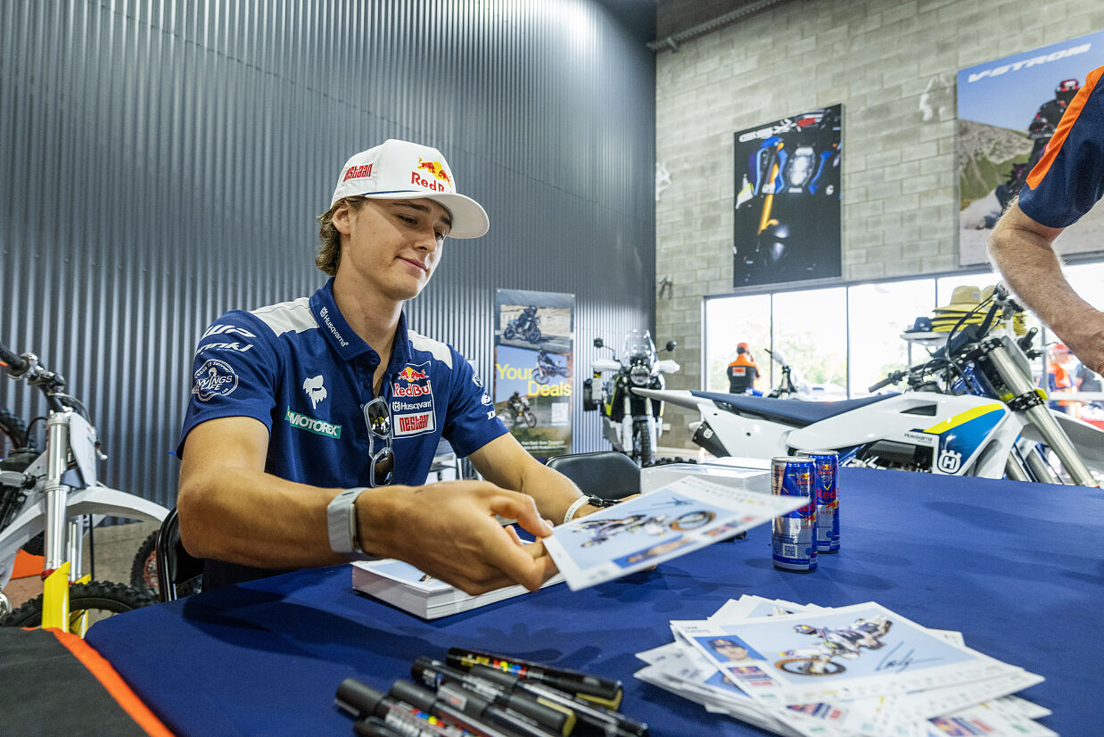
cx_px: 552
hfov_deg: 82.6
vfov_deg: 60.7
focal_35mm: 20
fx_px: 629
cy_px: 368
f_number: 4
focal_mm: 20.5
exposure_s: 1/200
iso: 1250
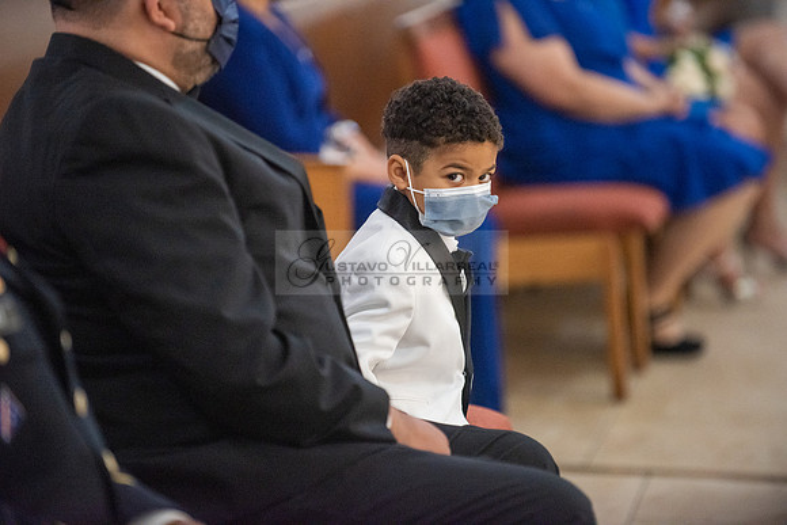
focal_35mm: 200
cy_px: 262
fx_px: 4373
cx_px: 394
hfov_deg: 10.3
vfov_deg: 6.9
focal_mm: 200
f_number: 2.8
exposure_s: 1/200
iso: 2000
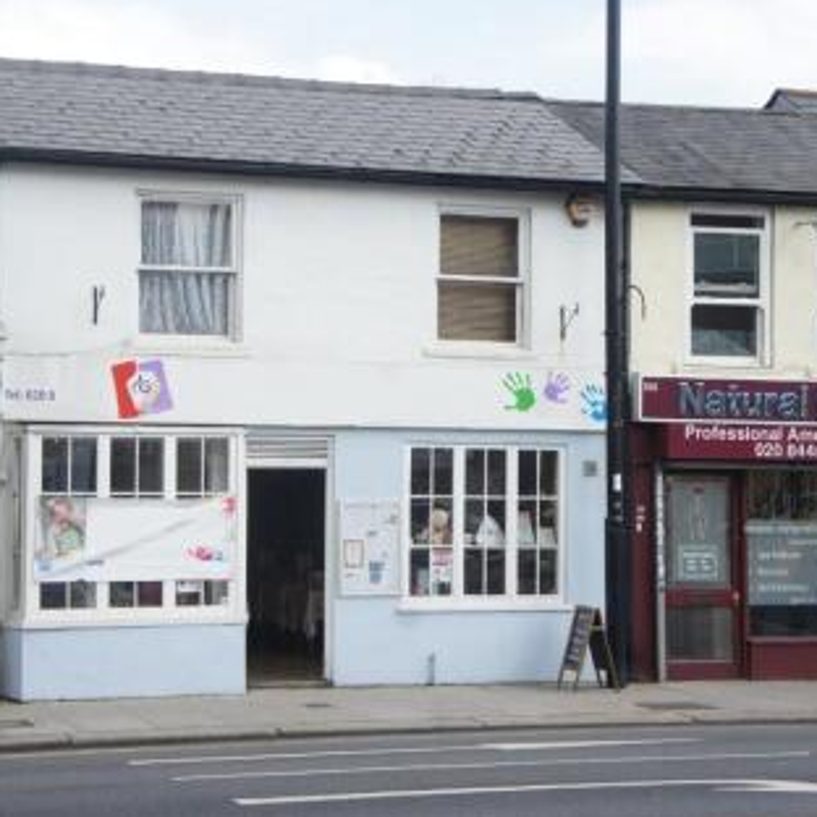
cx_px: 322
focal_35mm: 70
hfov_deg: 24.6
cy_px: 410
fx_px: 1869
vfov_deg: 24.7
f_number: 8
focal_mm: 36
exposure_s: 1/200
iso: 200
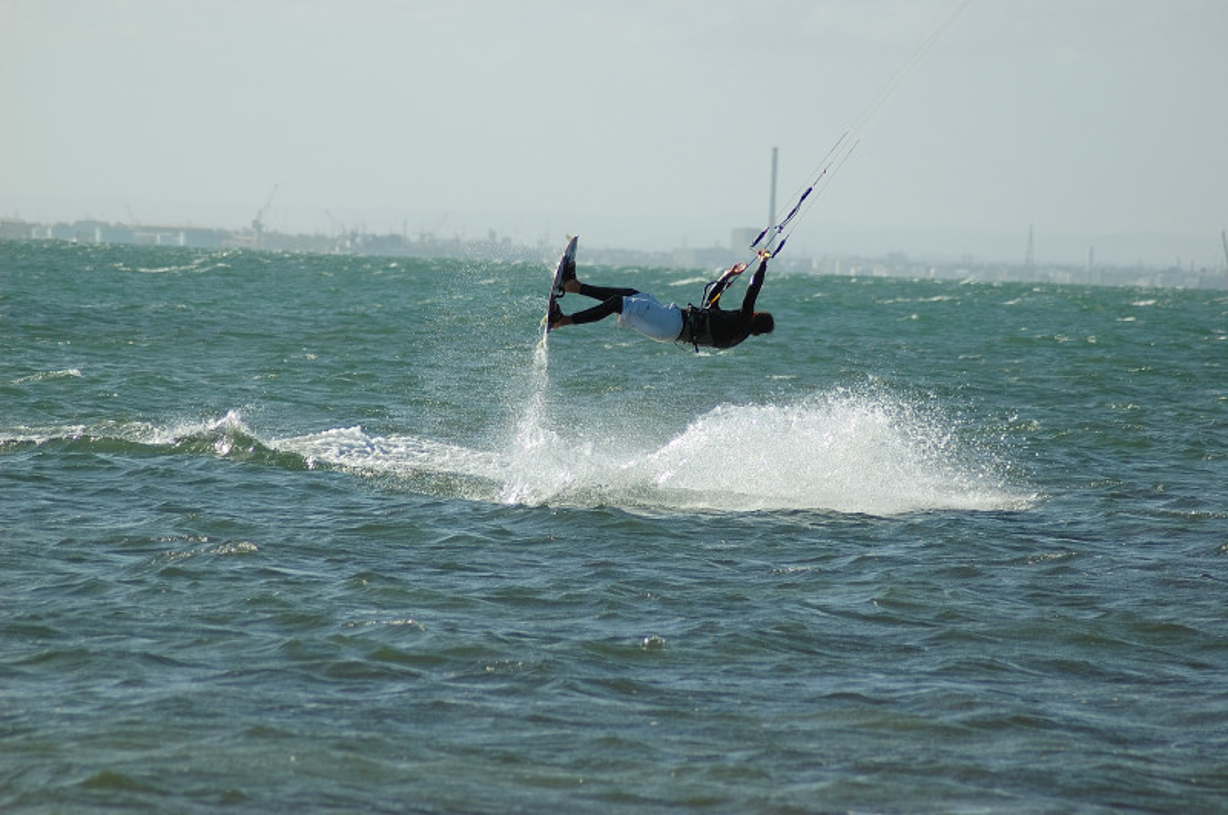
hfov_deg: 9.5
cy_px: 408
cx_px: 614
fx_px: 7409
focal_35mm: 218
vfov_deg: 6.3
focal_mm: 145
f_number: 4.5
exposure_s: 1/1250
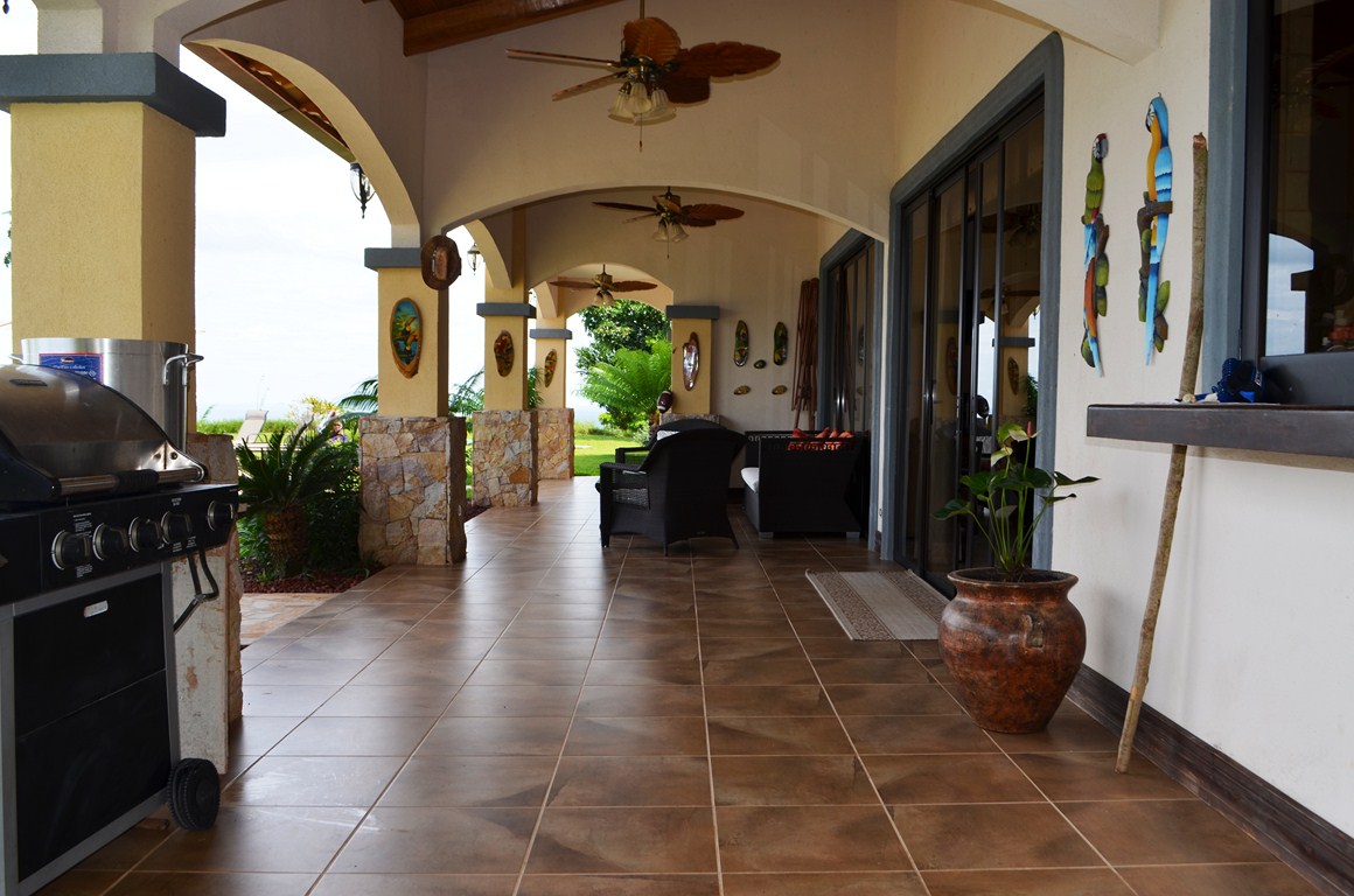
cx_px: 677
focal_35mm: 30
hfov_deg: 62.0
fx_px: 1126
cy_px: 448
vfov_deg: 43.4
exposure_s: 1/200
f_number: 6.3
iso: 100
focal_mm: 20
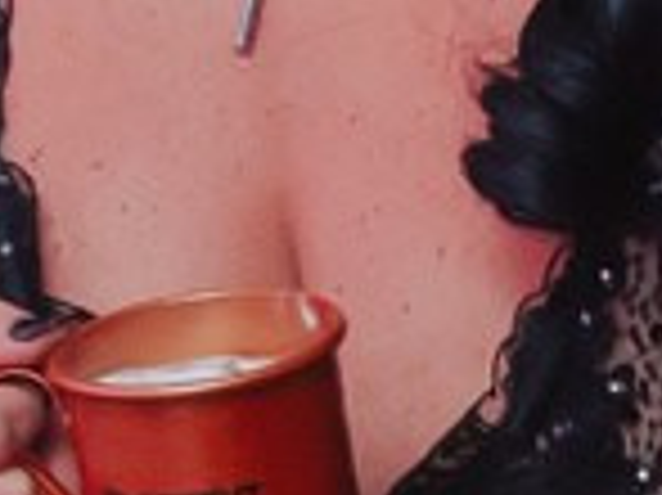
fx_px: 5694
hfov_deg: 6.7
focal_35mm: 298
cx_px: 434
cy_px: -173
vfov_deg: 5.0
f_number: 2.8
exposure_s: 1/60
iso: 500
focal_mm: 18
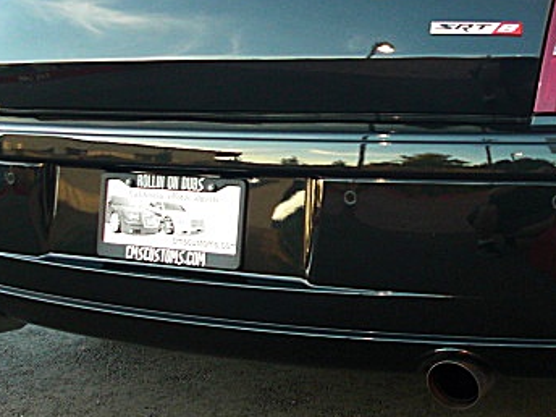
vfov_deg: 21.9
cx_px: 370
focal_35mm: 67
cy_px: 163
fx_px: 1076
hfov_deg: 28.8
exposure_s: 1/125
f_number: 2.8
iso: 200
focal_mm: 6.3
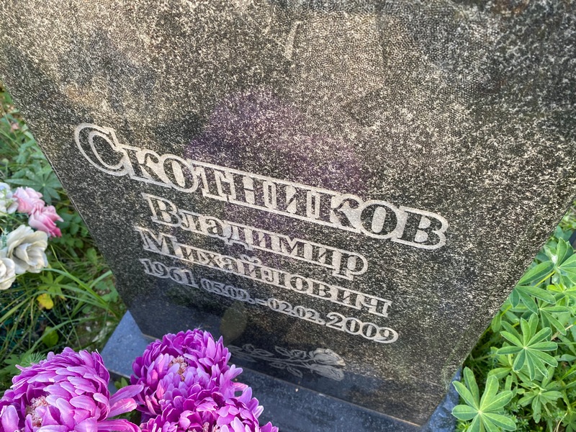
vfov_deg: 53.1
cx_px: 288
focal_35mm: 26
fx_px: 433
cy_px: 216
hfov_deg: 67.3
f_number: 1.8
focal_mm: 4.25
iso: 50
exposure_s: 1/122
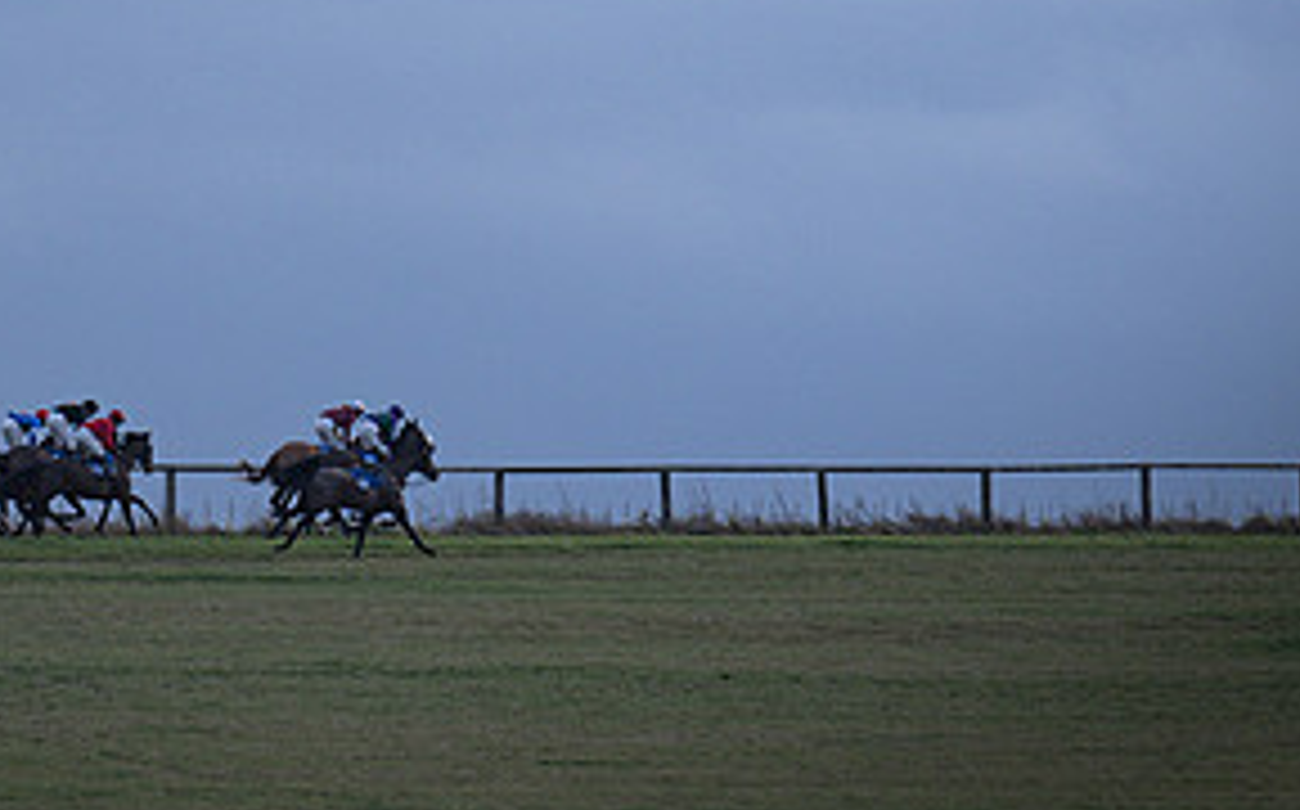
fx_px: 32988
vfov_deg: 1.4
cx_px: 634
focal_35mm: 932
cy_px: -34
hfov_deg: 2.3
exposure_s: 1/2000
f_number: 2.8
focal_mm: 200
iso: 125
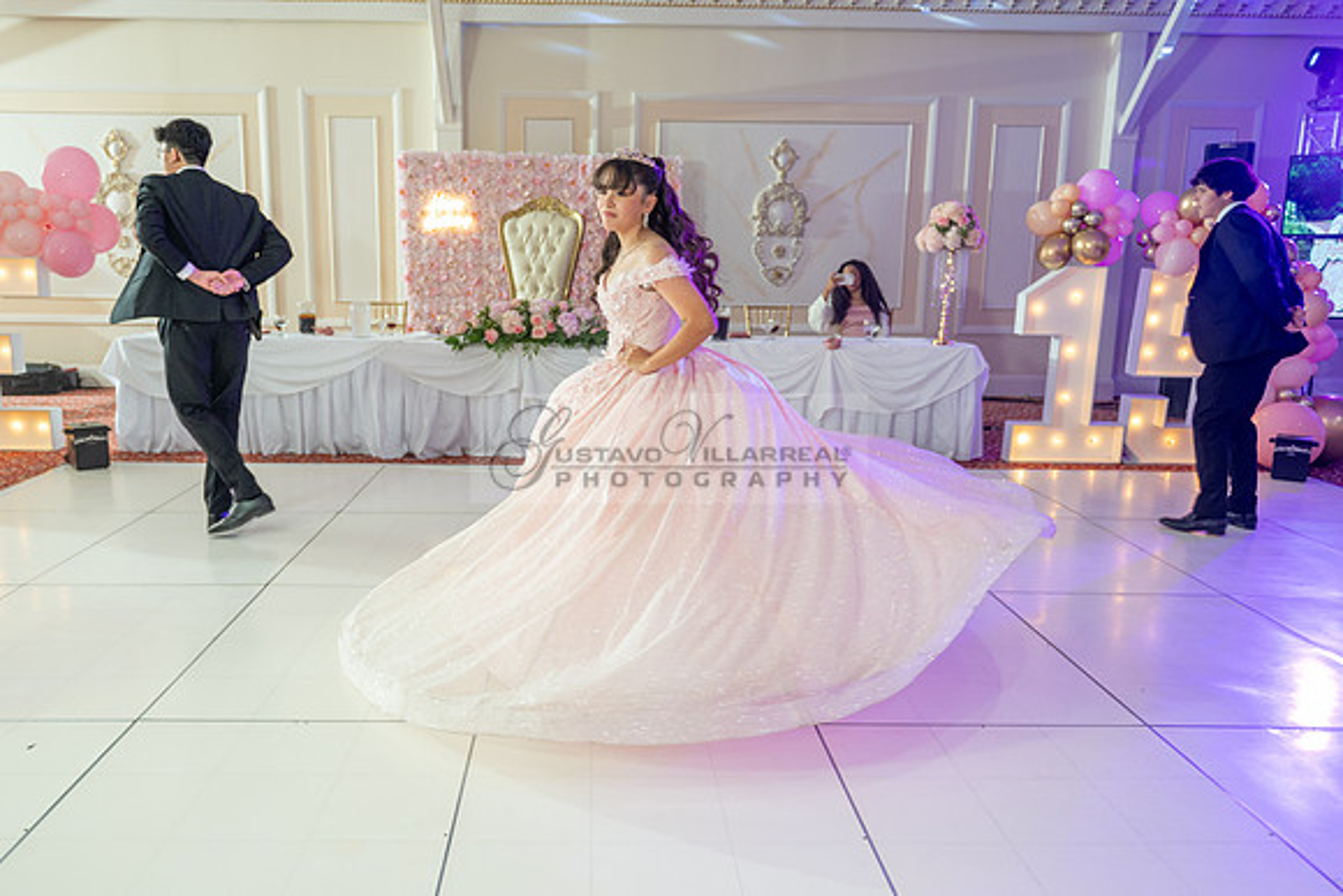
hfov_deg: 63.3
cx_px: 604
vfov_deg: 44.8
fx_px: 1087
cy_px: 493
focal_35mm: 29
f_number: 2.8
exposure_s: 1/100
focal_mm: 24
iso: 400
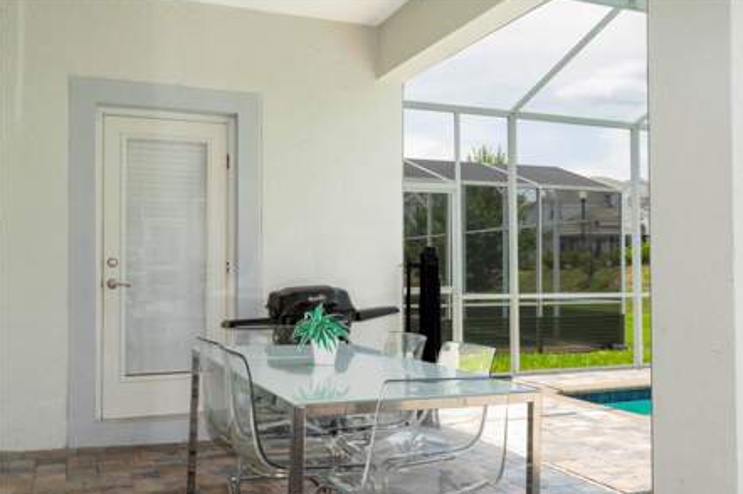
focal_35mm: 38
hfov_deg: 50.7
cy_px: 260
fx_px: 784
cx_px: 402
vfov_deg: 35.0
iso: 1000
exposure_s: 1/100
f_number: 18
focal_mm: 35
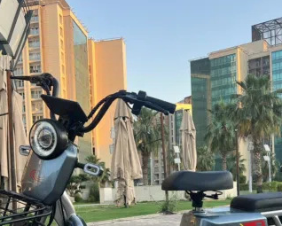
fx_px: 426
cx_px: 106
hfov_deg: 36.4
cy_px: 208
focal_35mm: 51
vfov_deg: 28.4
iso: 32
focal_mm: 5.7
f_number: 1.5
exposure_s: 1/138
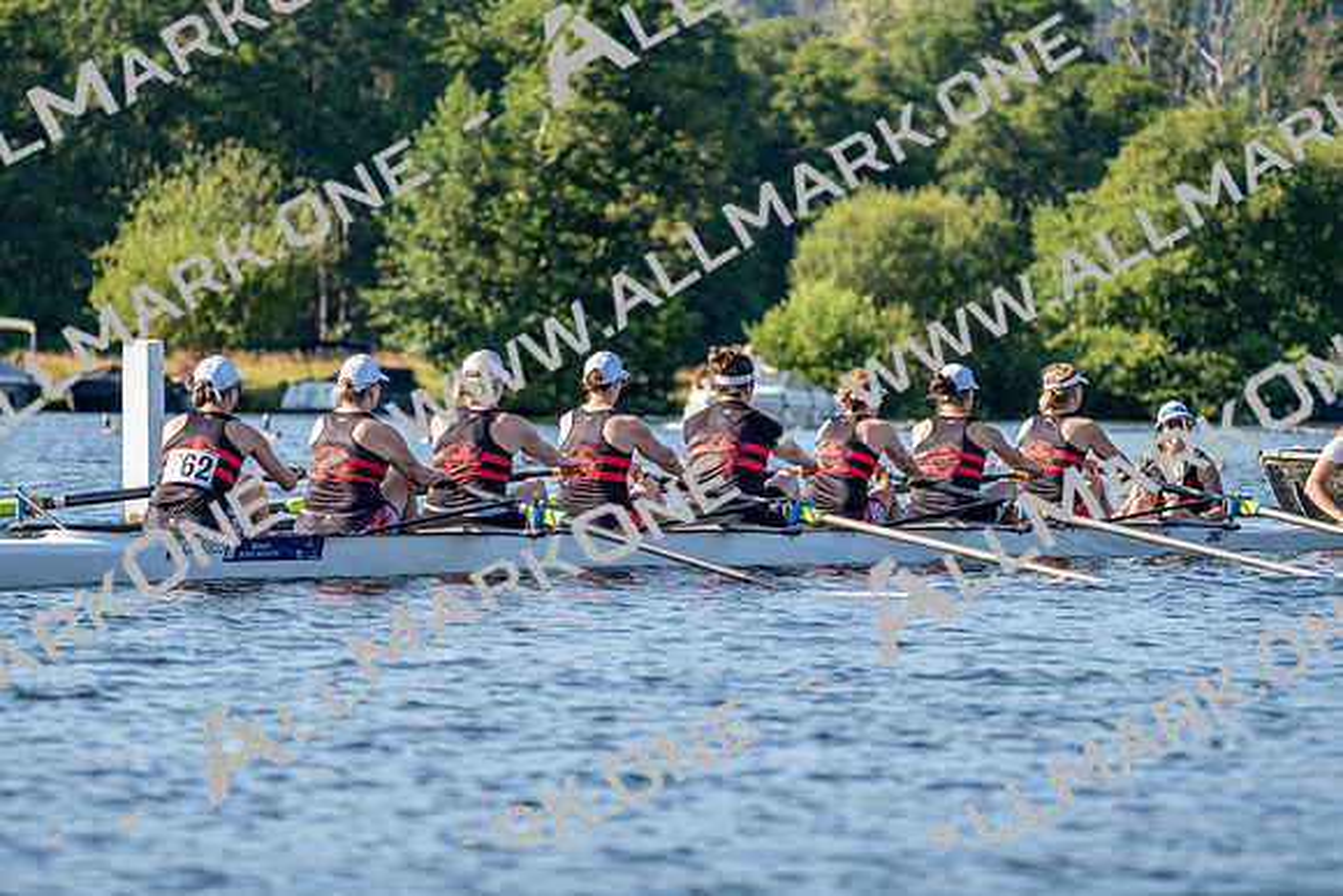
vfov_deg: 5.8
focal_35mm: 239
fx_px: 8918
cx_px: 672
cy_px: 448
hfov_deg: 8.6
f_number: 5.6
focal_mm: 239
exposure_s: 1/1600
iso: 400
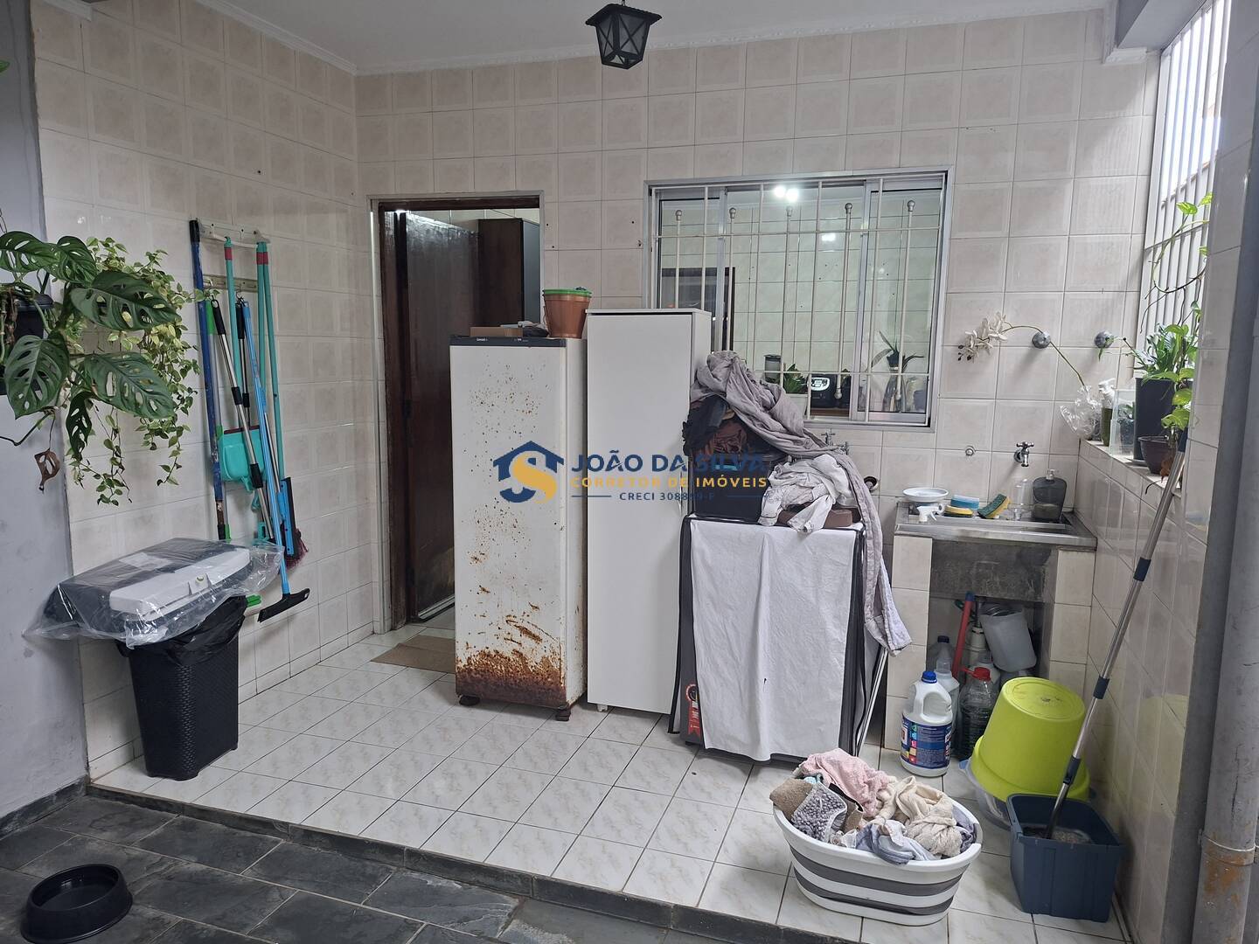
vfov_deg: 58.9
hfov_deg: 73.9
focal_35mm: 23
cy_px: 472
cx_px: 630
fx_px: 837
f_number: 1.8
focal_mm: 5.54
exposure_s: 1/60
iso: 250
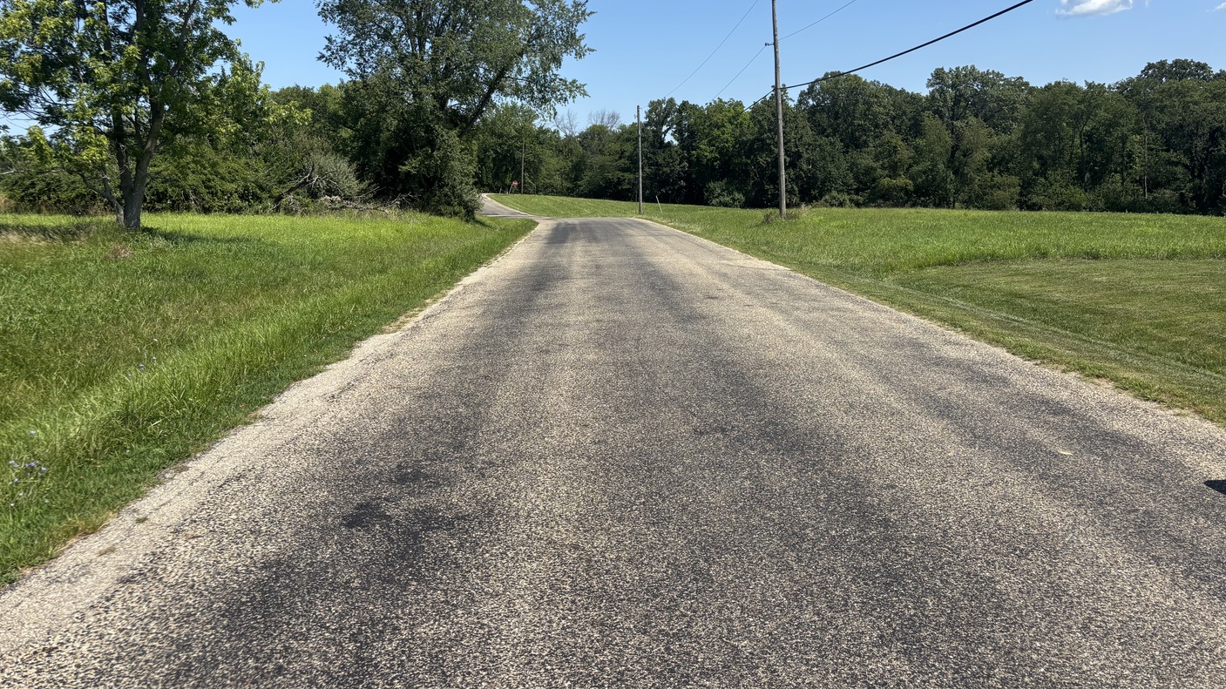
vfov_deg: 39.9
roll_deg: +1.6
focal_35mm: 29
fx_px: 943
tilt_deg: -6.6
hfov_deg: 66.1
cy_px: 267
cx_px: 615
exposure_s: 1/3311
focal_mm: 5.96
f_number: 1.6
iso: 50
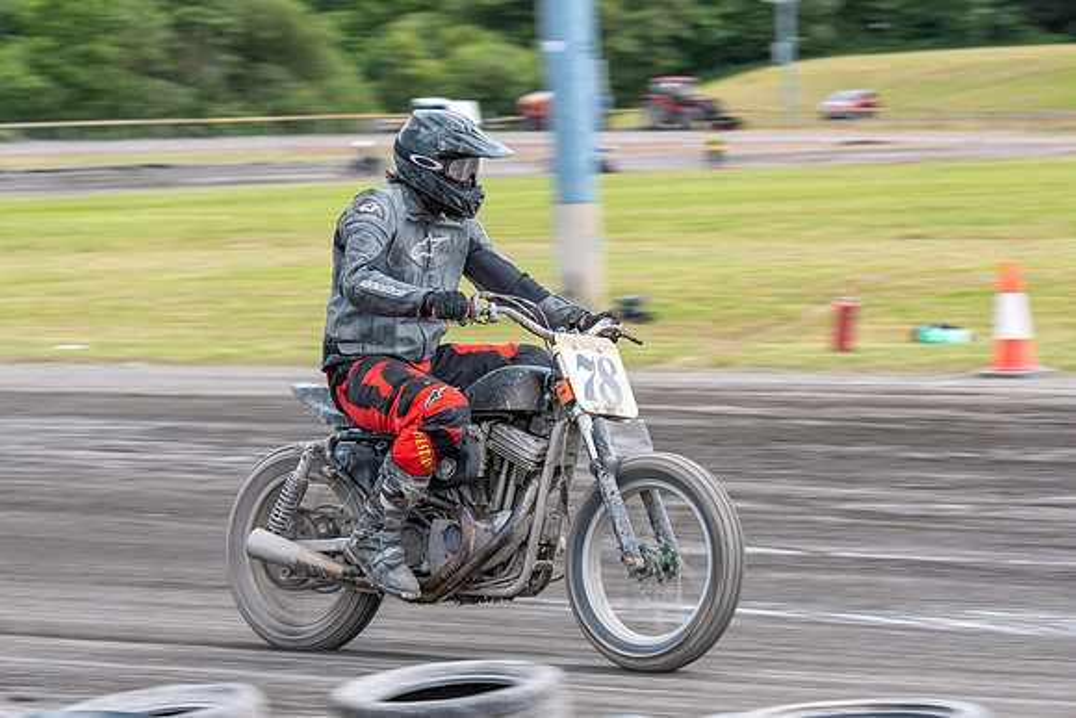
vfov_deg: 9.3
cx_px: 596
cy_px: 426
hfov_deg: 13.9
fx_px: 4404
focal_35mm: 147
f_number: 8
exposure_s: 1/320
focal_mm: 112
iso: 200
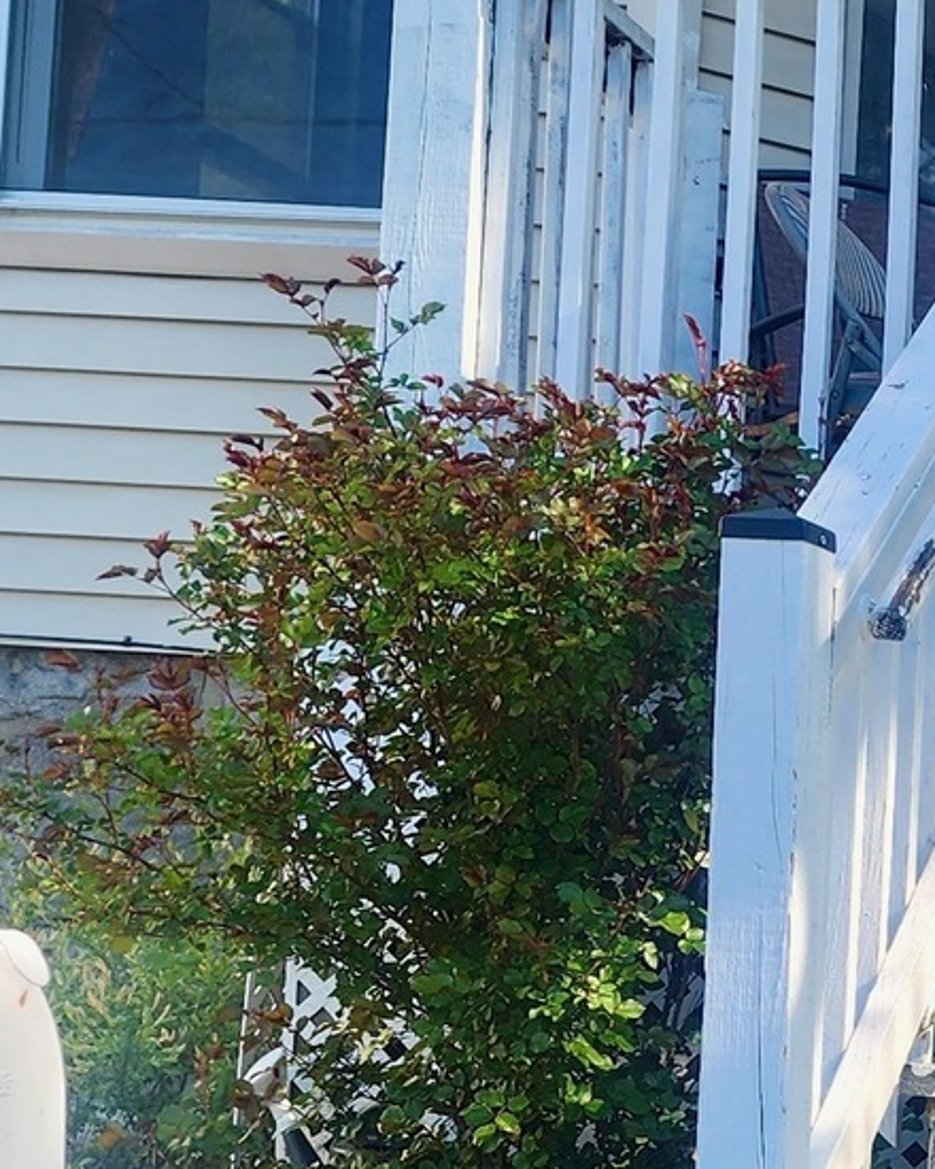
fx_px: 3252
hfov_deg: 14.6
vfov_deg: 20.1
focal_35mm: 94
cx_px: 1619
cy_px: 967
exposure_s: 1/214
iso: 12
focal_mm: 6.4
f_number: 1.8
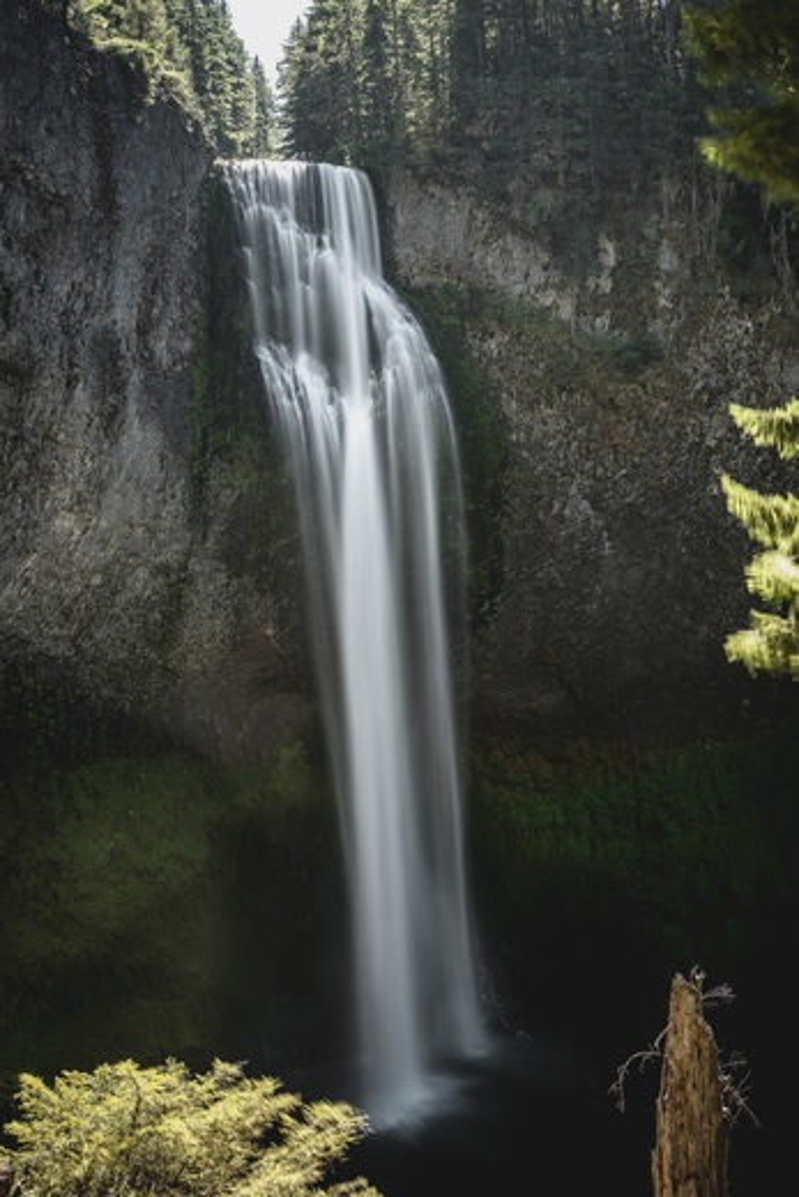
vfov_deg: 54.4
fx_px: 1164
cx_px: 400
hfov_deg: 37.9
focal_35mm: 35
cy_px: 598
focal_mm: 35
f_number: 8
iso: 50
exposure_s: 2
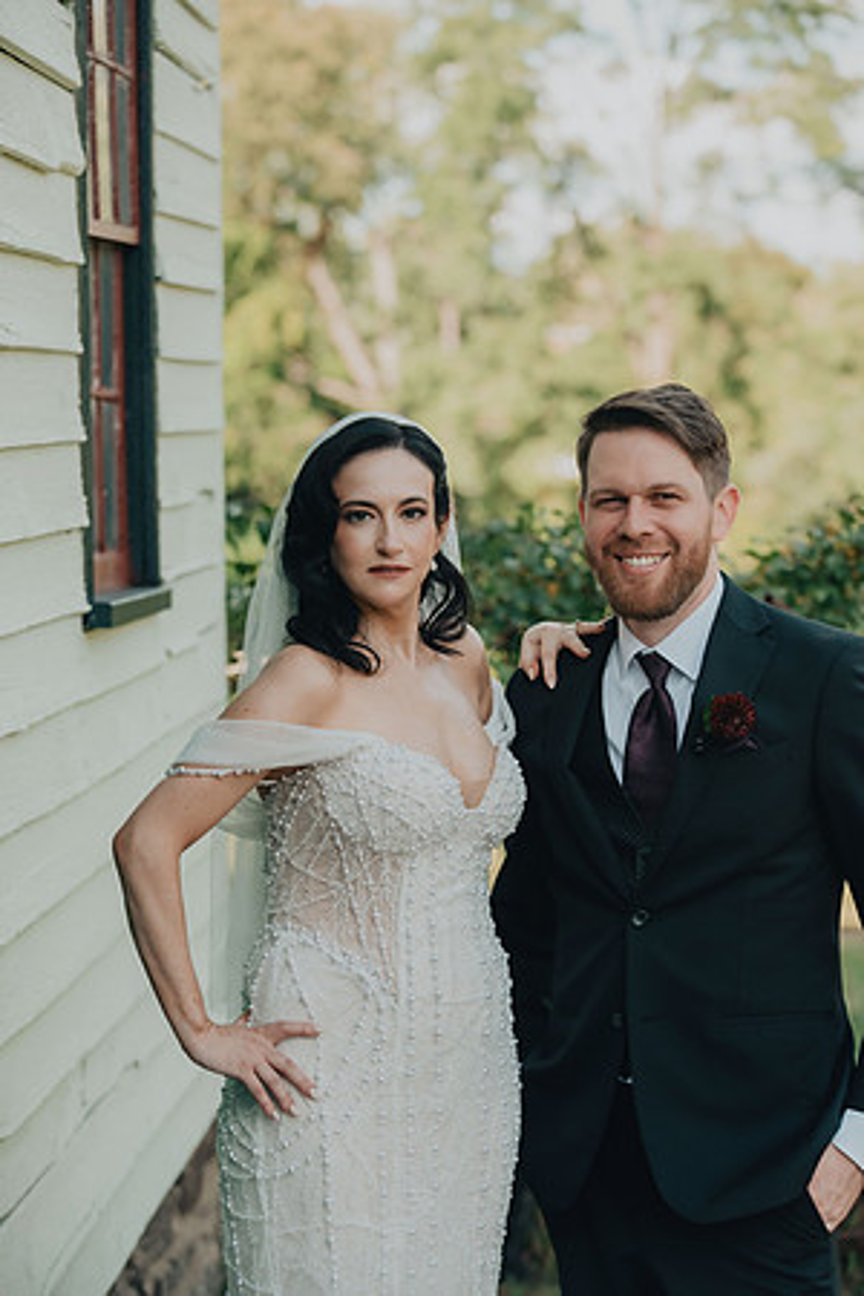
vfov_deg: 24.8
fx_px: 2952
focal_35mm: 82
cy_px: 648
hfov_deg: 16.7
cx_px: 432
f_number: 3.5
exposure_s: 1/1600
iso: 800
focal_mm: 82
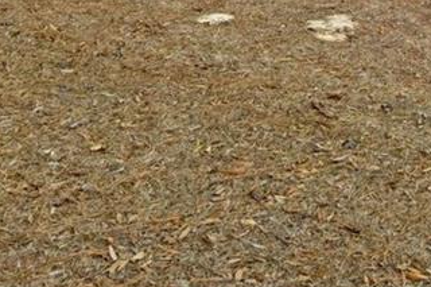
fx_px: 1017
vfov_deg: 14.0
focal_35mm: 85
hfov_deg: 23.0
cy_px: -255
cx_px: 426
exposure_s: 1/250
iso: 400
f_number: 8
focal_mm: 17
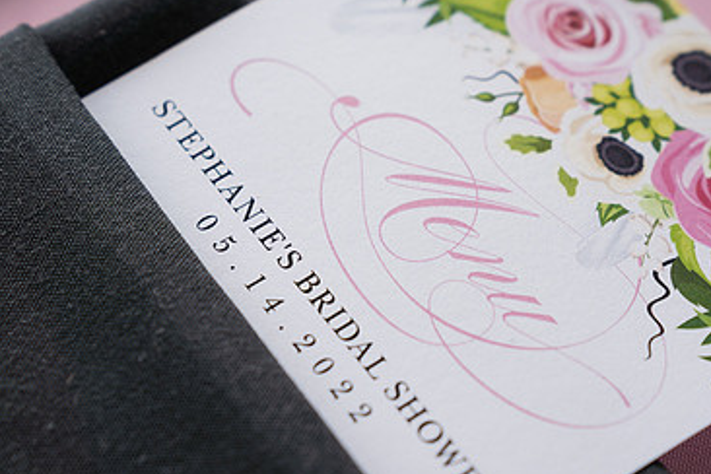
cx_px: 422
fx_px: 2350
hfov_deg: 17.2
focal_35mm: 119
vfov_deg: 11.5
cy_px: 287
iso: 100
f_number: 4
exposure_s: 1/200
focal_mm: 75
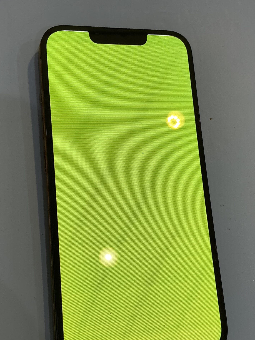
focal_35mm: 39
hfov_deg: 36.8
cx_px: 121
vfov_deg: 47.7
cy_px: 195
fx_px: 383
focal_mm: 3
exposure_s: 1/103
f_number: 1.8
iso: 16
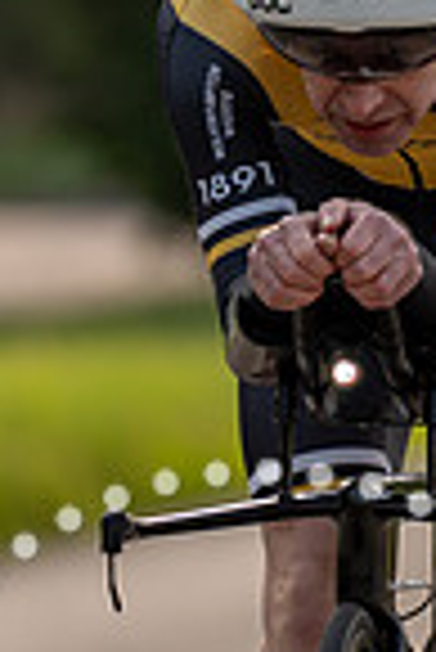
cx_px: 10
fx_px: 22018
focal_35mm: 1215
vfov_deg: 1.7
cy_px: 478
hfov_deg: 1.1
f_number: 3.2
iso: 100
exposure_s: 1/1000
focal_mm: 200
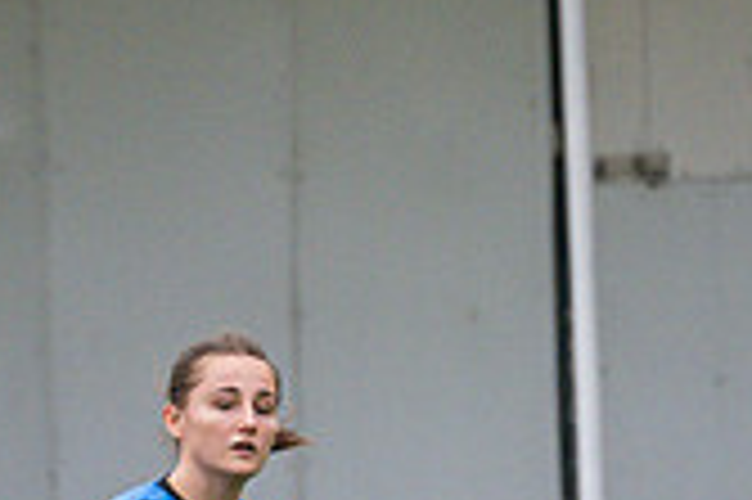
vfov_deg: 0.7
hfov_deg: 1.0
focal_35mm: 2100
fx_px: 43823
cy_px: 755
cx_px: -259
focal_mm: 300
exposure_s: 1/1000
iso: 640
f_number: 4
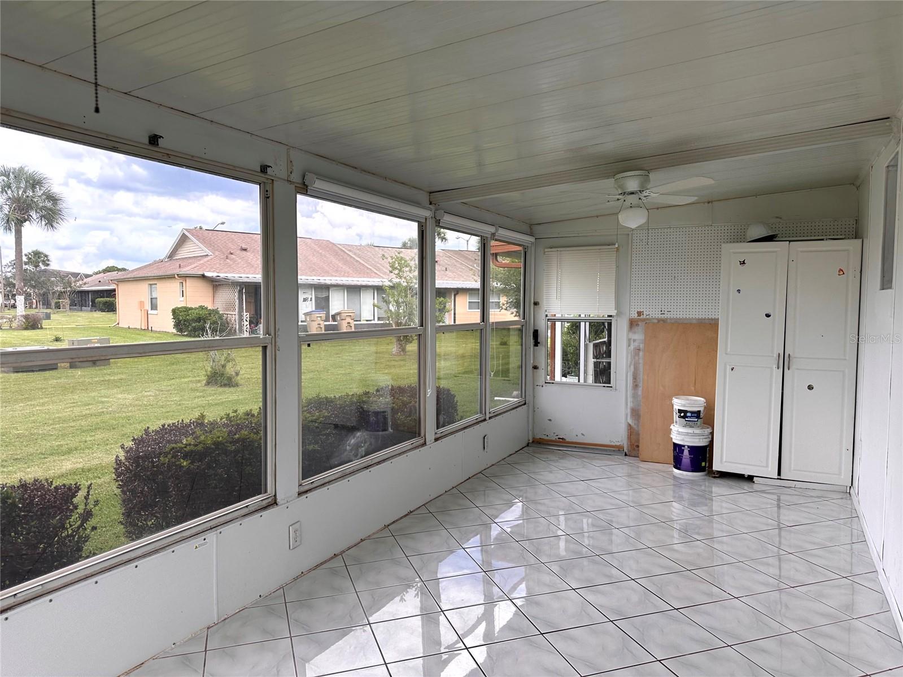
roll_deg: +0.2
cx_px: 452
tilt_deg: -2.8
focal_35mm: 24
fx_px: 626
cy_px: 338
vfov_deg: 56.8
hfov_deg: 71.6
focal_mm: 6.86
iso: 80
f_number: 1.78
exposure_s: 1/694
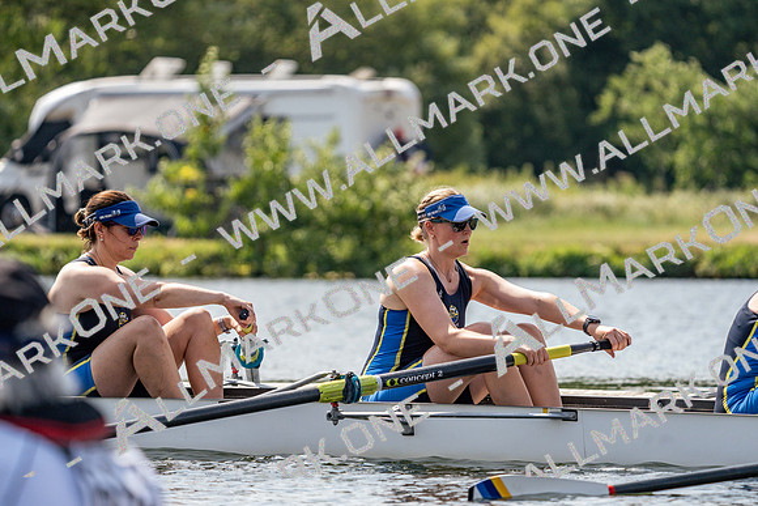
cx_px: 379
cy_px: 253
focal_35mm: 300
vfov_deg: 4.6
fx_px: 6318
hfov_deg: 6.9
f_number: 5.6
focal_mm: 300
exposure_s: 1/1600
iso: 250
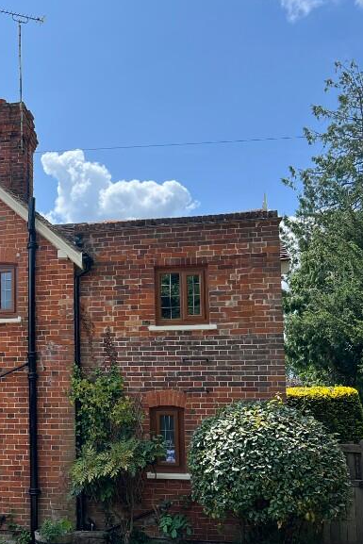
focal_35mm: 48
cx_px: -55
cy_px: 329
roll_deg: -1.0
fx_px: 726
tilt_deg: +9.6
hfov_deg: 25.6
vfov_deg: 40.9
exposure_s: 1/2208
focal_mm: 5.7
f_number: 1.5
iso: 50
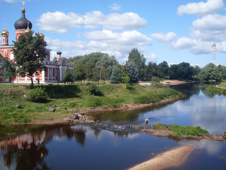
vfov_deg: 37.7
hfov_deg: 49.0
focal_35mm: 38
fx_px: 248
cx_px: 113
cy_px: 85
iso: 80
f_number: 8.4
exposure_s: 1/180
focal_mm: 6.3
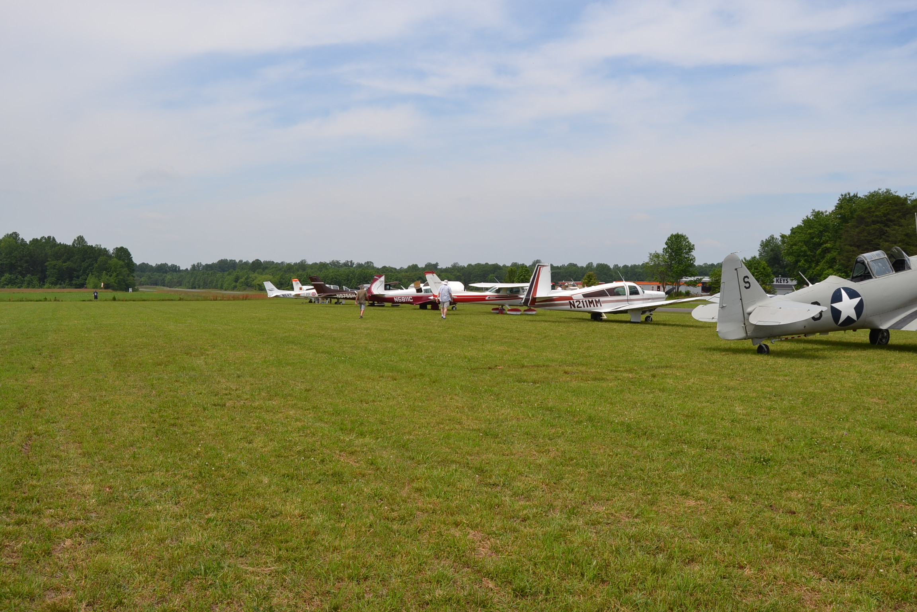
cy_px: 306
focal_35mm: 33
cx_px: 458
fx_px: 841
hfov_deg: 57.2
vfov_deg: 40.0
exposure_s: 1/250
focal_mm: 22
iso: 100
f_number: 8
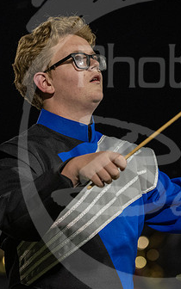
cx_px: 129
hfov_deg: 4.4
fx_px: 2376
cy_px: 114
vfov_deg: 7.0
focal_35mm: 301
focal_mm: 135
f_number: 2.8
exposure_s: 1/500
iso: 4000
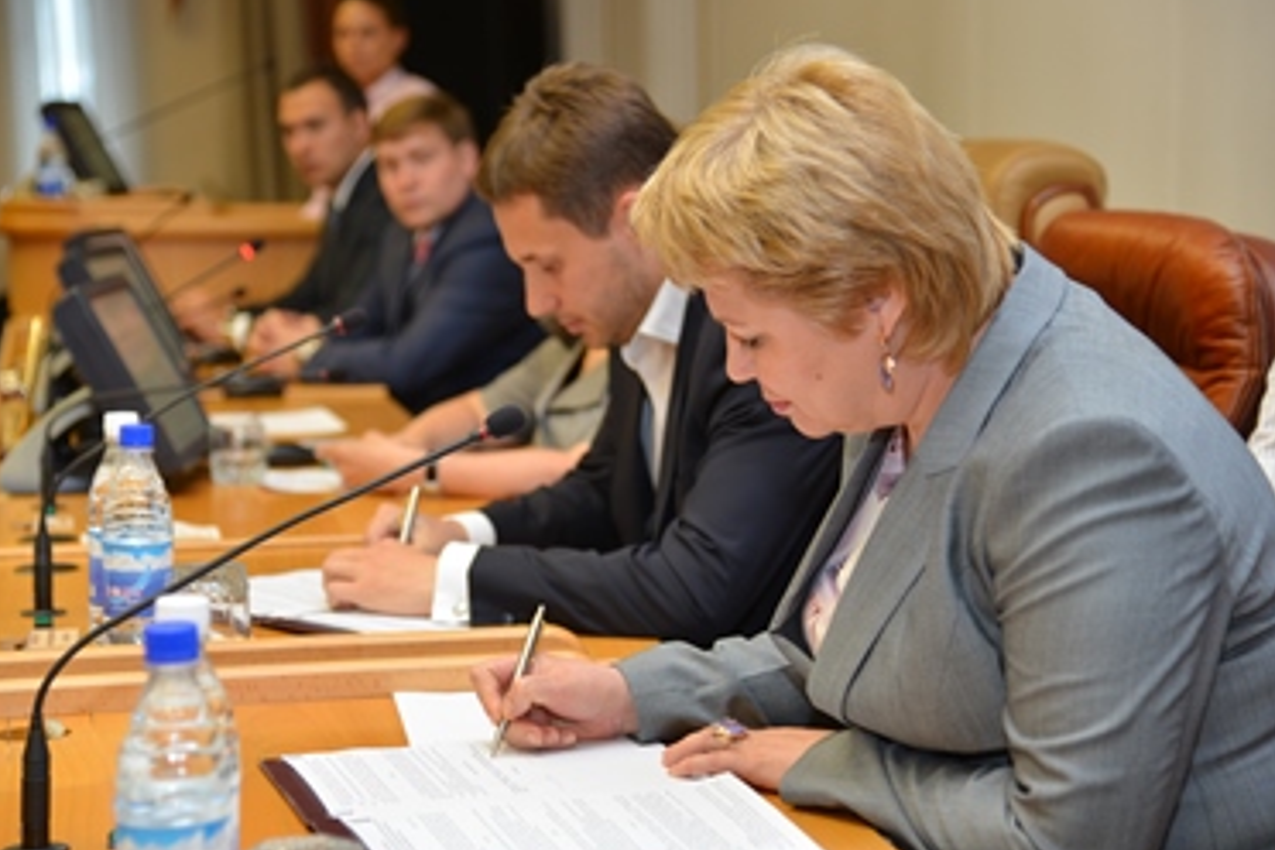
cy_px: 446
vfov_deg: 17.3
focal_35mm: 79
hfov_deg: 25.7
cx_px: 651
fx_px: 2798
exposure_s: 1/60
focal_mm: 70
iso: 360
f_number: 4
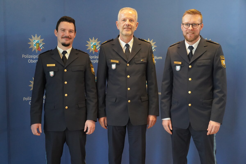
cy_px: 82
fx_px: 260
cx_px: 123
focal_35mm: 38
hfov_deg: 50.7
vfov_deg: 35.1
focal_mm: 38
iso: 8000
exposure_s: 1/160
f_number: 4
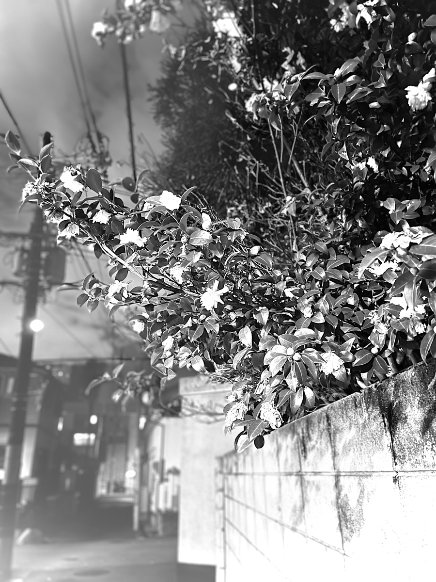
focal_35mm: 26
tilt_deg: +23.8
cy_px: 291
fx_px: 437
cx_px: 218
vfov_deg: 67.3
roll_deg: +0.8
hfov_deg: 53.1
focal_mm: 5.1
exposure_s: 1/4
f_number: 1.6
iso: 1600
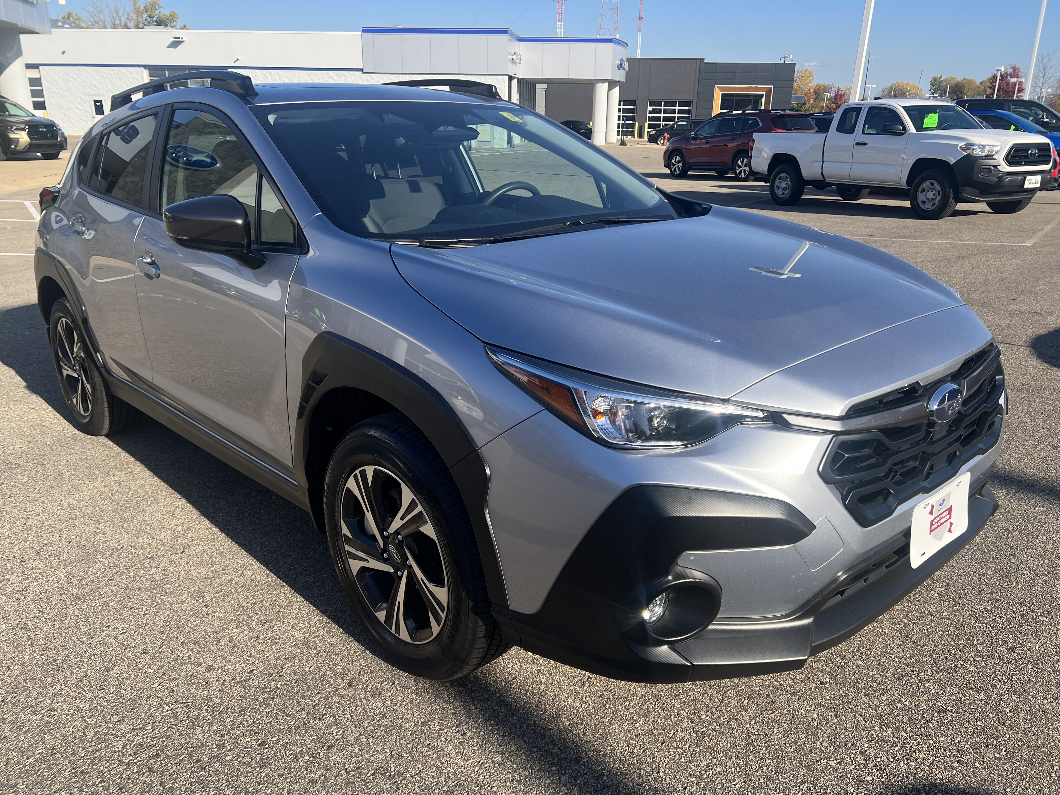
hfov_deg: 65.3
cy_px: 408
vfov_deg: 51.3
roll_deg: -0.9
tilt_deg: -21.6
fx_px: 827
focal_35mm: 27
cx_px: 523
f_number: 1.5
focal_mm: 5.7
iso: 50
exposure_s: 1/2404
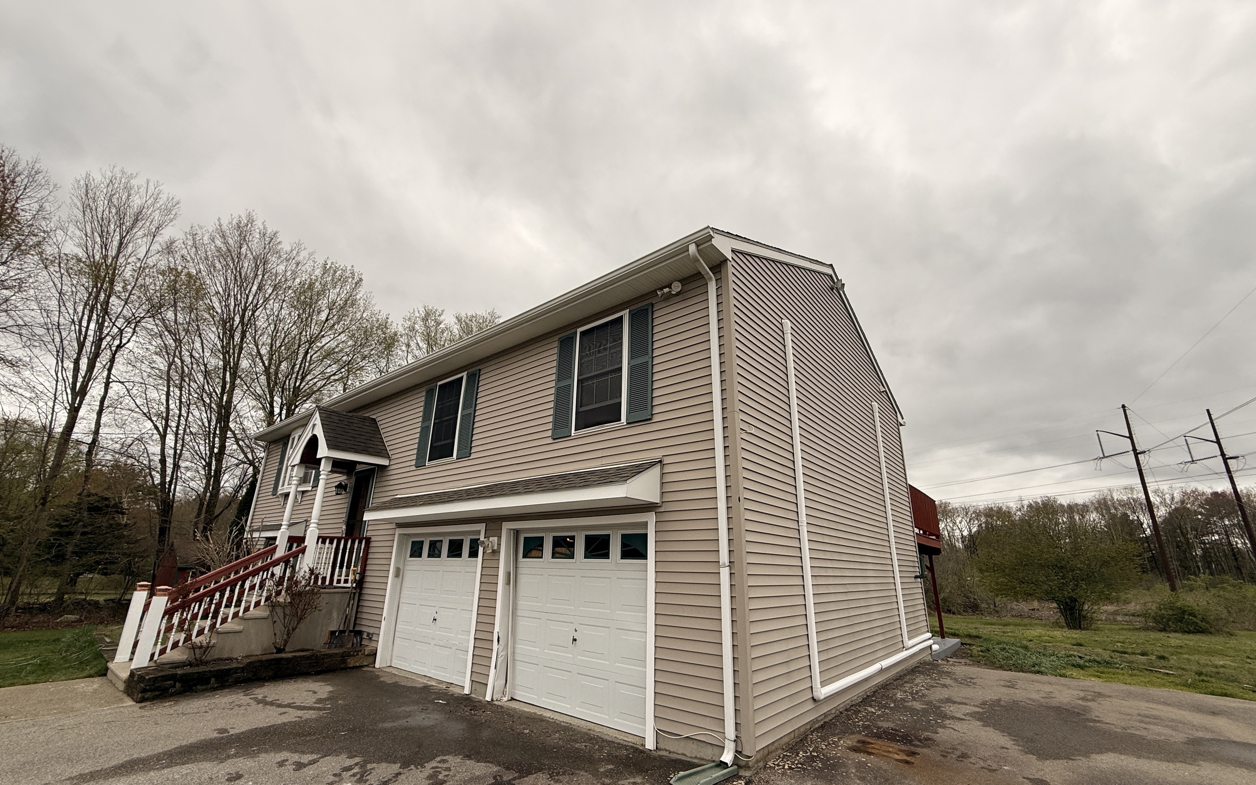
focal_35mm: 15
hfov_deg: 101.5
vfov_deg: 74.8
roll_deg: -1.3
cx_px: 626
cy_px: 409
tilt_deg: +18.3
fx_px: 513
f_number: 2.2
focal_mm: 2.22
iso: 50
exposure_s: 1/241
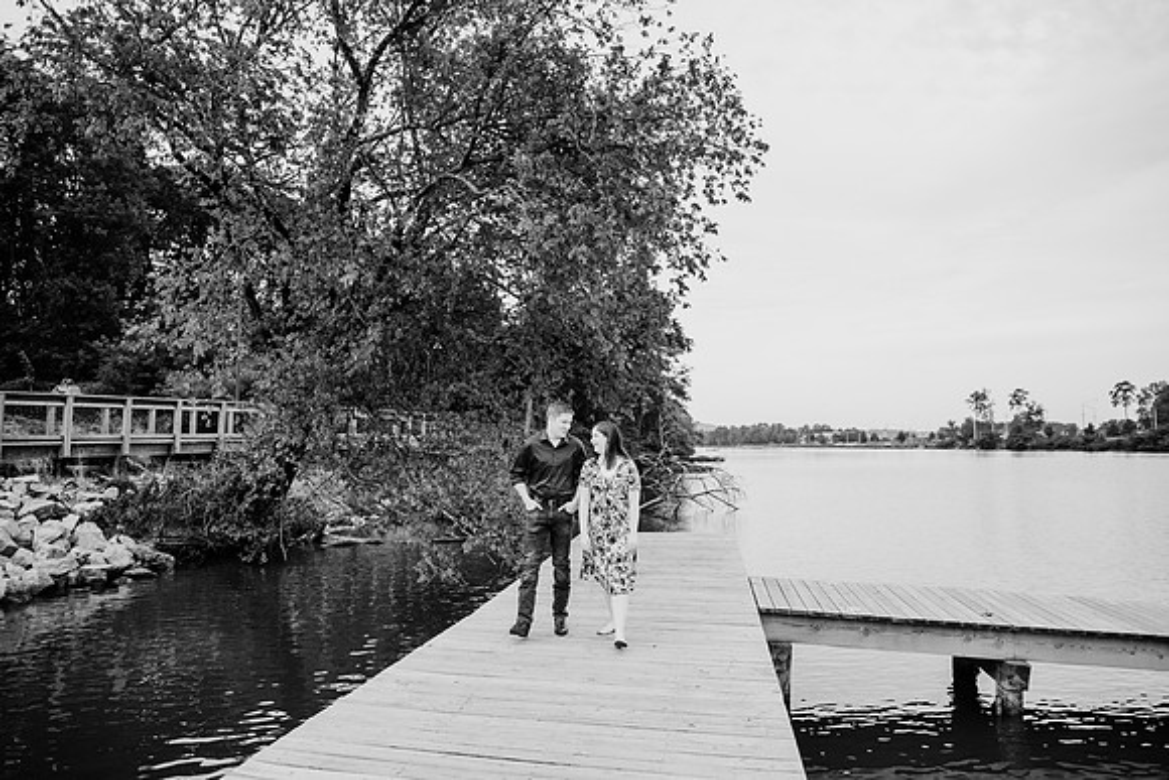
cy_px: 390
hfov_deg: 73.7
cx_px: 584
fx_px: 779
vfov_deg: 53.2
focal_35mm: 24
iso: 200
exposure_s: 1/800
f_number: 2.8
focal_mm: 24
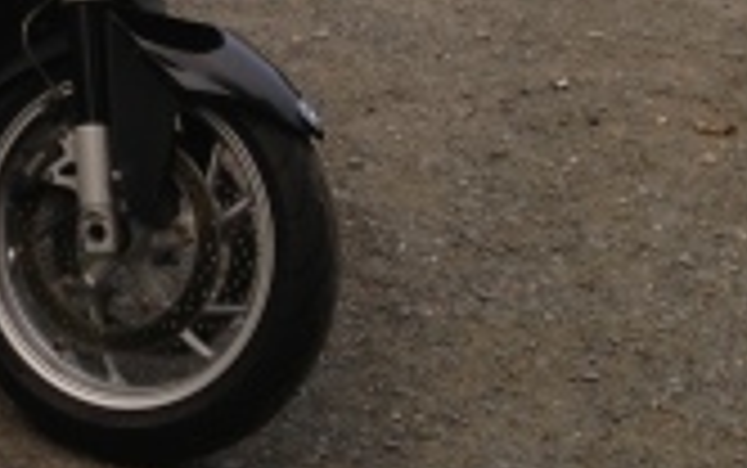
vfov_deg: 11.5
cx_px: -274
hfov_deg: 17.8
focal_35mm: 108
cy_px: -292
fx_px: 2200
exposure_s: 1/60
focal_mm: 4.13
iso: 50
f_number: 2.4
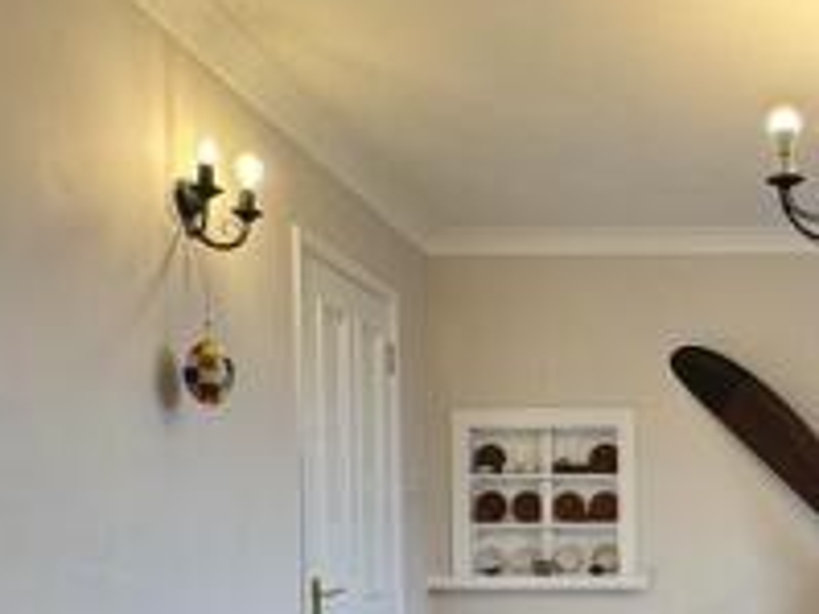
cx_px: 706
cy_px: 534
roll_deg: +1.0
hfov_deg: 42.7
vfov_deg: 33.5
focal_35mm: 41
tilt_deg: -1.2
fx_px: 969
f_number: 2.2
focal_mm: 2.22
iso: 125
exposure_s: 1/100
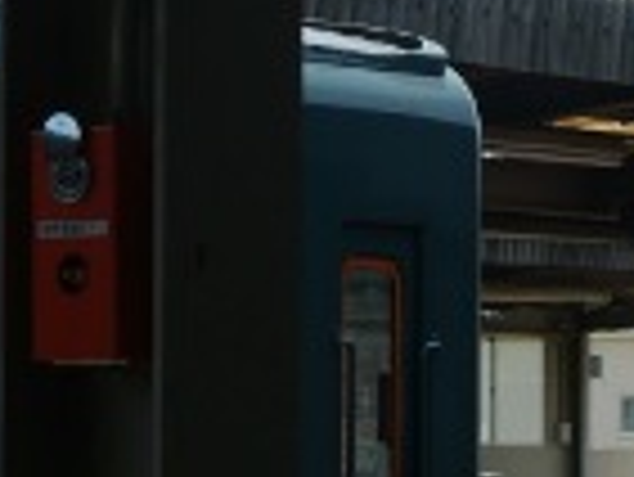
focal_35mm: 290
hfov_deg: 6.8
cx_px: 443
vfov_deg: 5.1
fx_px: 5316
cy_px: 32
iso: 64
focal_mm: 19.6
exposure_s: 1/250
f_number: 5.8
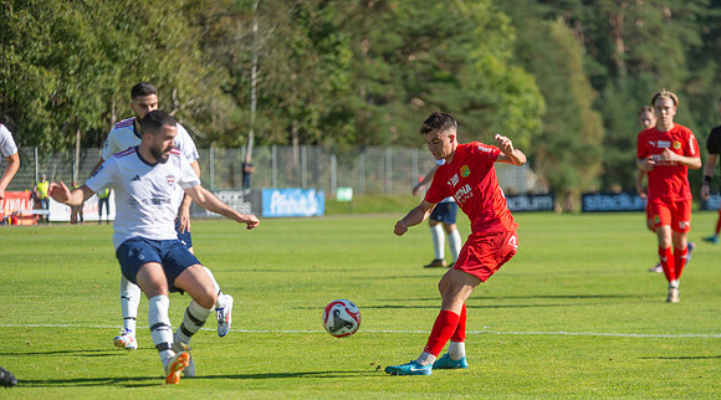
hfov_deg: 12.3
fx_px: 3343
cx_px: 401
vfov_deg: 6.9
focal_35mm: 175
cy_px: 267
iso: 125
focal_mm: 150
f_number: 3.2
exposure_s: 1/1600
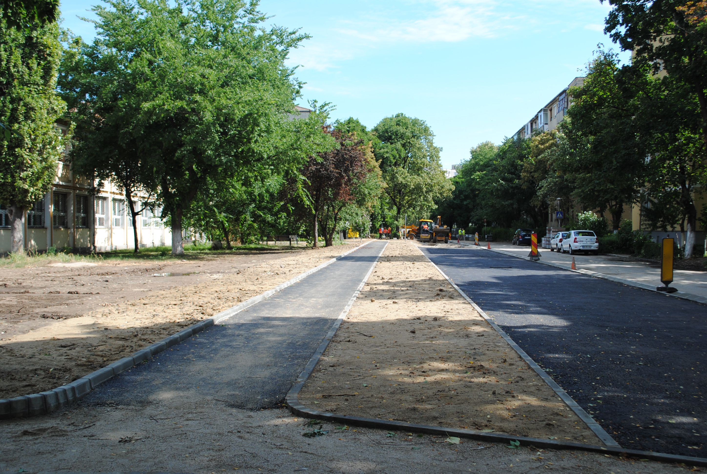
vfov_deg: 34.4
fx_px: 767
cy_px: 237
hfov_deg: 49.5
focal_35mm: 39
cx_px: 354
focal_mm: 26
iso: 100
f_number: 7.1
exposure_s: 1/200
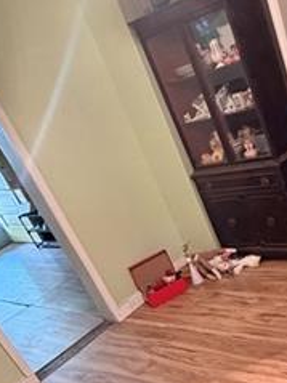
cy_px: 346
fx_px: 498
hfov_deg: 30.0
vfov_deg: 39.1
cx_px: 285
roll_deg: +20.4
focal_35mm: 45
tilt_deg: -33.0
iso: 640
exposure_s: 1/60
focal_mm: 2.22
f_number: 2.2
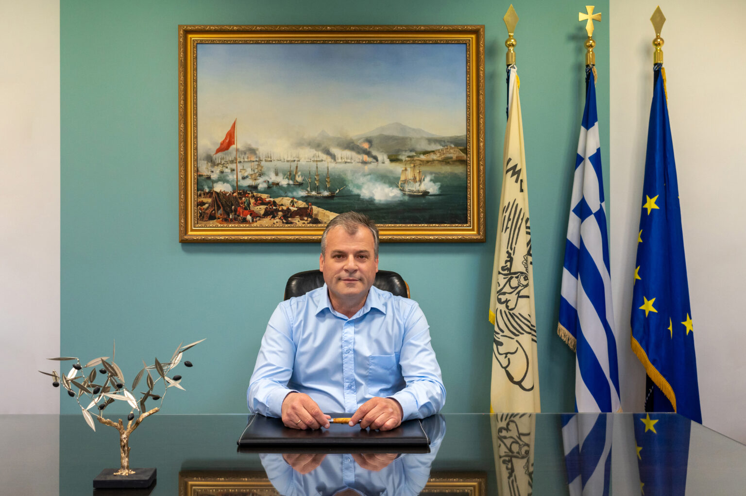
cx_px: 373
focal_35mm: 35
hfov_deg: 54.5
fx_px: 725
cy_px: 248
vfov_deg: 37.8
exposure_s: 1/160
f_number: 7.1
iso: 3200
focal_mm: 35
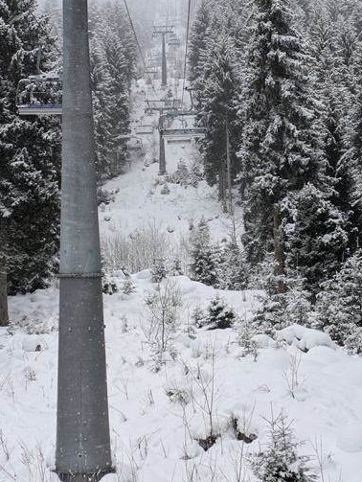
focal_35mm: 81
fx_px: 1128
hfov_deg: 18.2
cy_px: 218
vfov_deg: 24.1
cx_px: 163
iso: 52
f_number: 1.89
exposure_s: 1/1427
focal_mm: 5.43
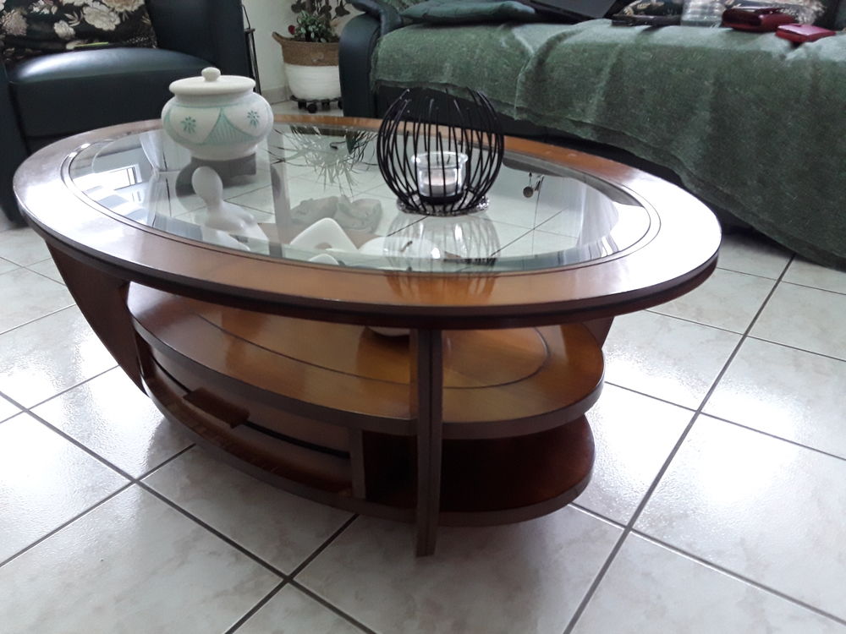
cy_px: 317
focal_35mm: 27
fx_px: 660
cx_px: 423
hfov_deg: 65.3
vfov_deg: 51.4
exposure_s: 1/25
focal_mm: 2.91
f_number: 1.9
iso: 160
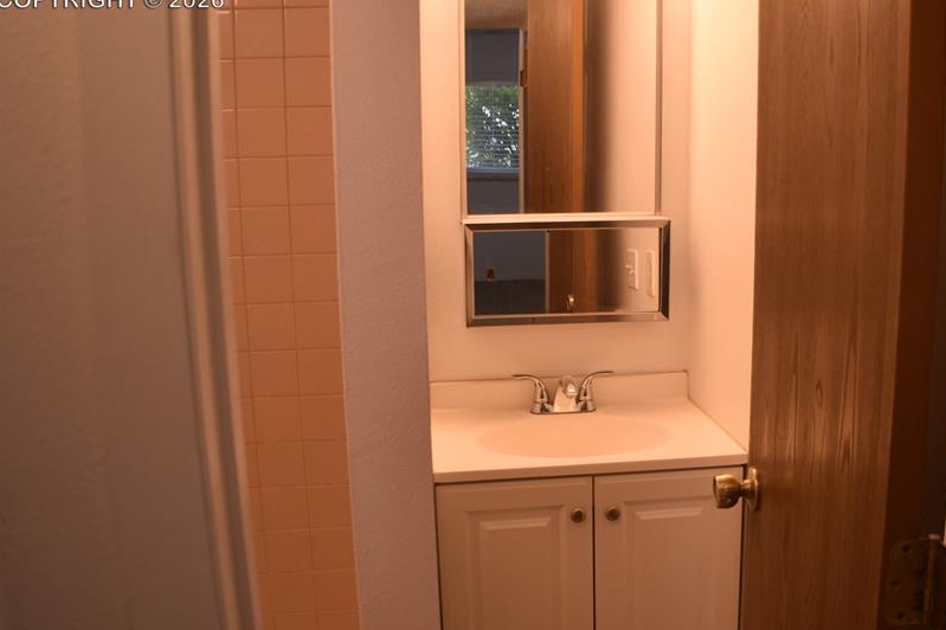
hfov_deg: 39.3
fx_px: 1313
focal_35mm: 50
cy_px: 347
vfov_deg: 27.0
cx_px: 598
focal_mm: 26
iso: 400
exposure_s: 1/60
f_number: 4
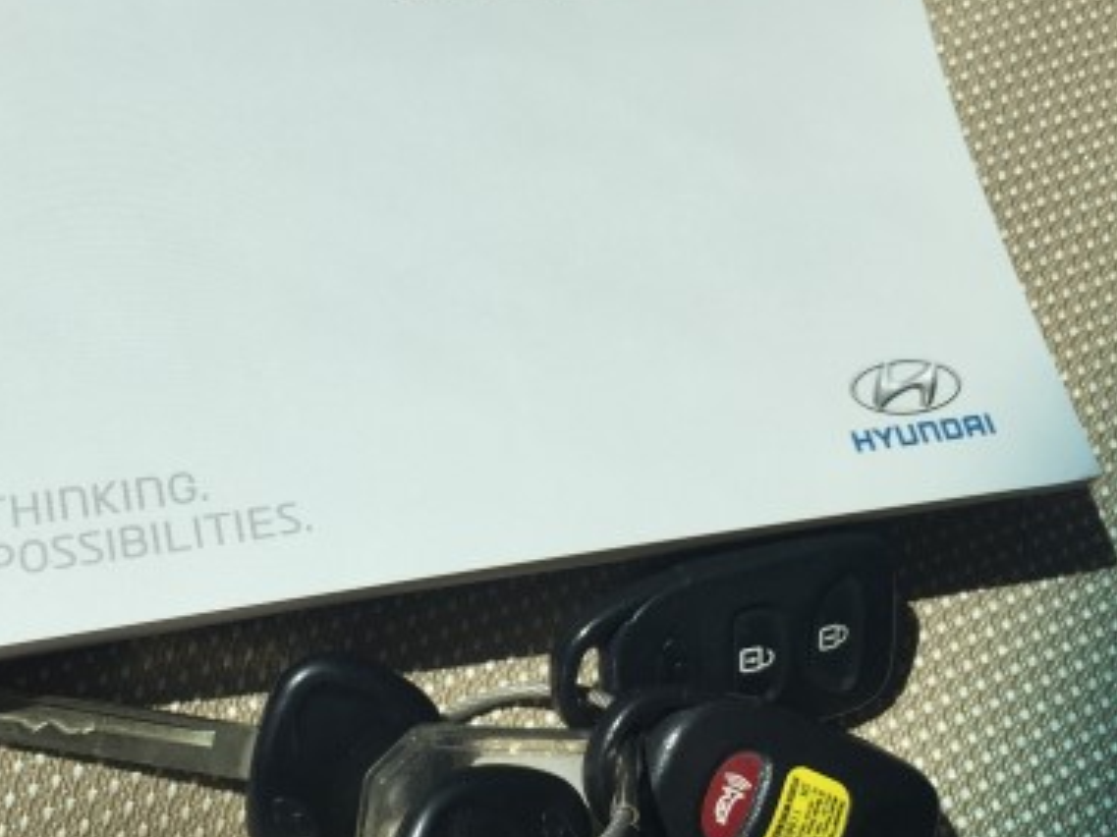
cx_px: 404
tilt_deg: -67.8
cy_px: 383
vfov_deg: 29.6
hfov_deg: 38.6
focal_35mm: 49
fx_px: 1581
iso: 32
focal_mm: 4.15
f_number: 2.2
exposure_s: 1/3968
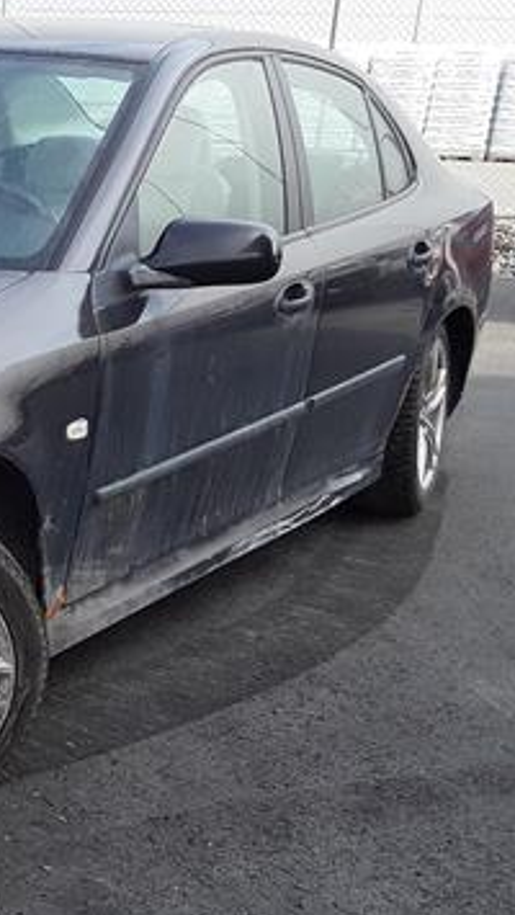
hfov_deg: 19.1
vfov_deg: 37.8
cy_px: 495
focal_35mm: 55
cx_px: -263
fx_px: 1334
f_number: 1.9
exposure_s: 1/359
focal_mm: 2.91
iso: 40
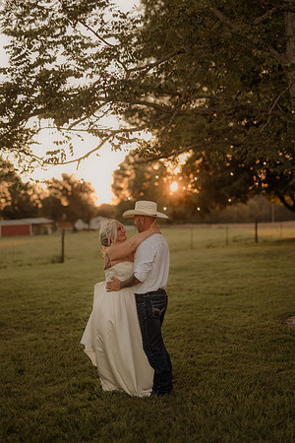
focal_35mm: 50
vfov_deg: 39.6
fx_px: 615
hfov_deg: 27.0
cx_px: 148
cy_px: 222
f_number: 2.8
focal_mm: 50
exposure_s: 1/400
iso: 200
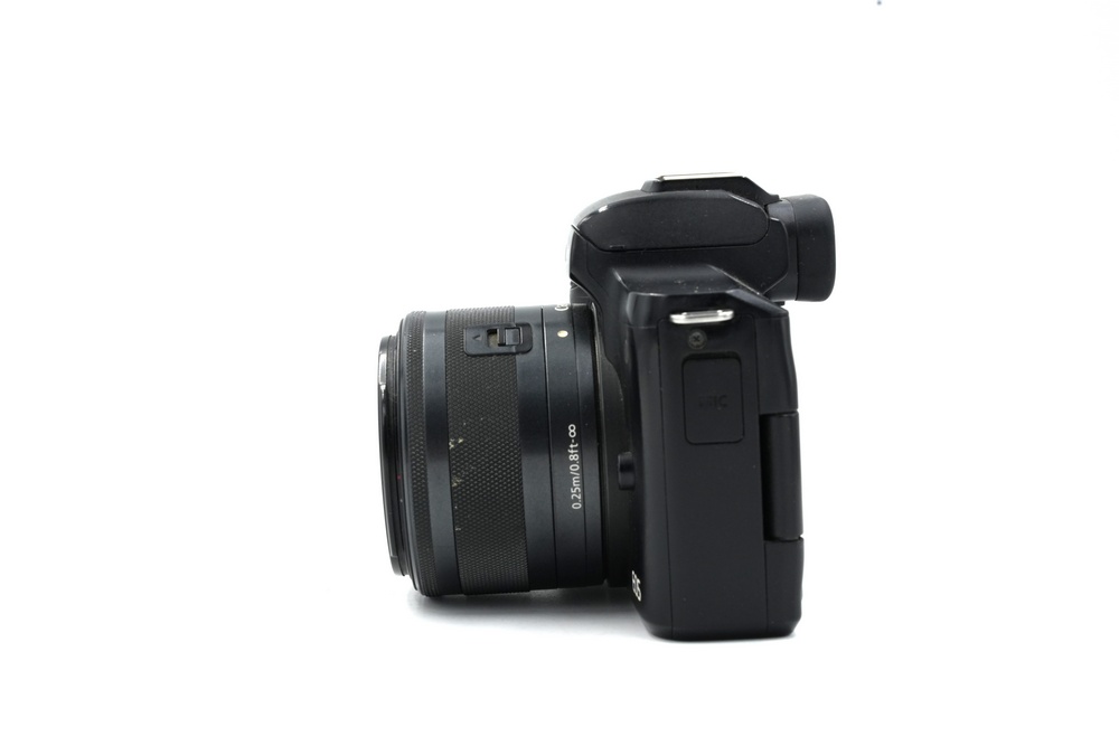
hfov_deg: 36.2
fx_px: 1710
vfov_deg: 24.6
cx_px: 560
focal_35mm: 55
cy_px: 373
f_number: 14
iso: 800
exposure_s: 1/125
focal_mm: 55
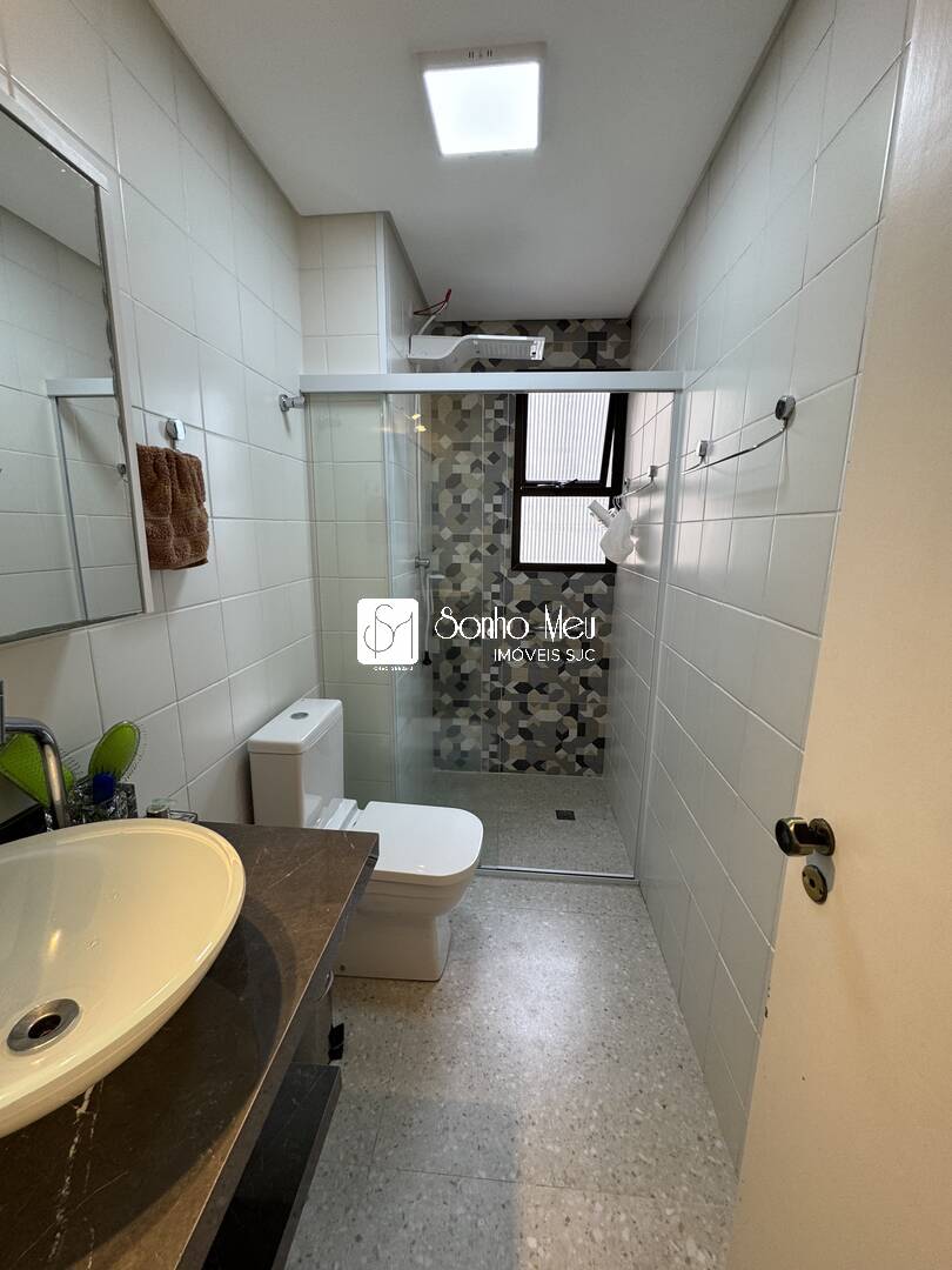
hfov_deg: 85.7
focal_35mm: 14
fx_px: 513
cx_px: 476
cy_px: 635
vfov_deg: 102.1
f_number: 2.2
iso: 80
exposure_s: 1/120
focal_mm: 2.22
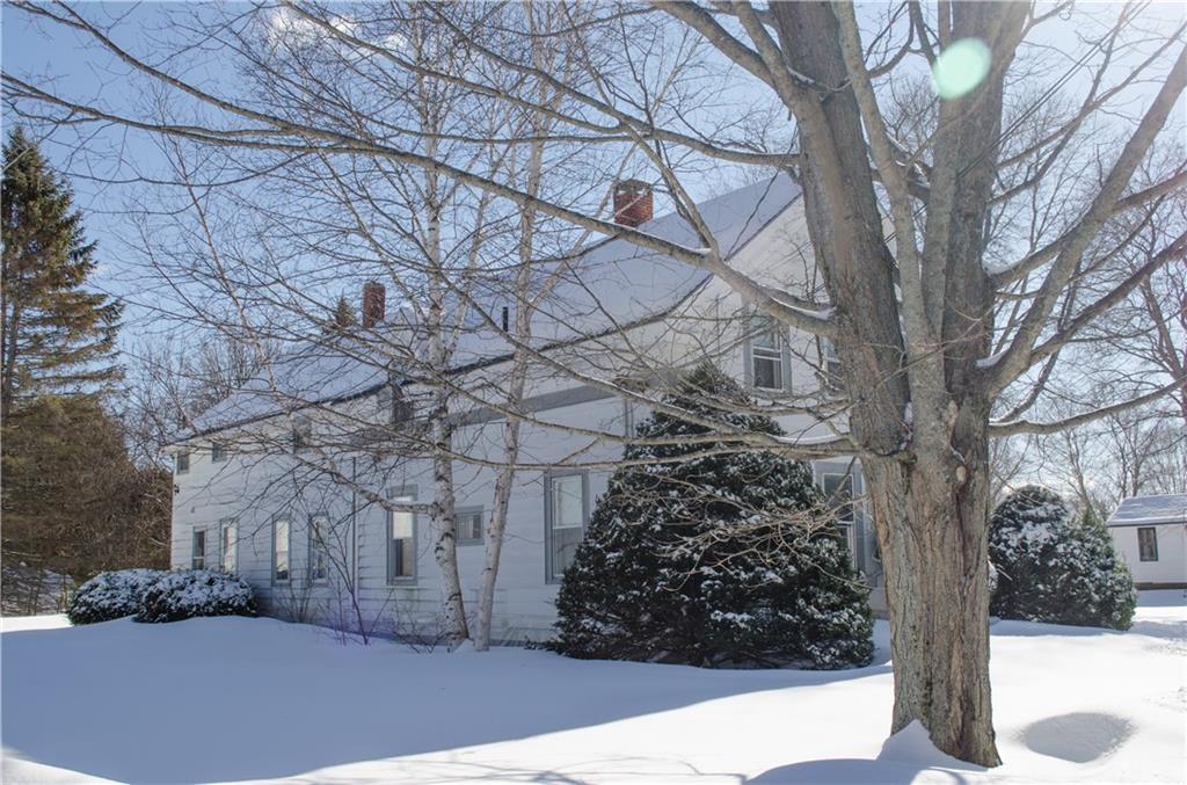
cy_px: 392
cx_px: 594
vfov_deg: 36.7
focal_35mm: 36
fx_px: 1184
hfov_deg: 53.3
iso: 100
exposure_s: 1/320
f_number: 8
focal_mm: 24
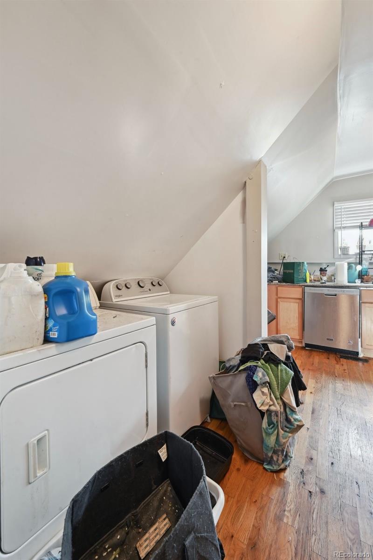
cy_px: 280
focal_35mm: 14
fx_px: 218
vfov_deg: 104.3
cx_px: 186
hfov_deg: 81.2
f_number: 11
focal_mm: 14
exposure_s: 1/4
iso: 400
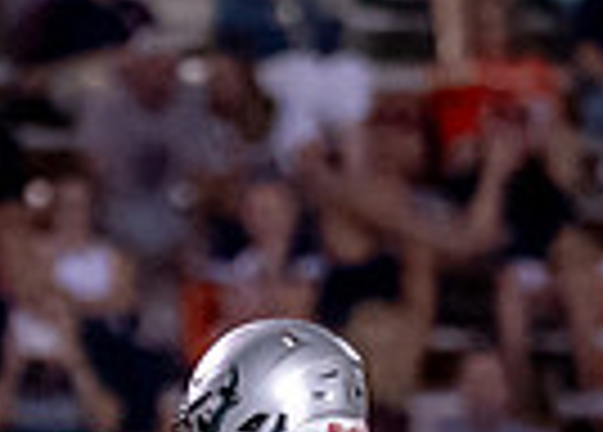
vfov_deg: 1.0
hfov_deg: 1.4
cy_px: 719
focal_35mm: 1408
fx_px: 24137
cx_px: 369
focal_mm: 135
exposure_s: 1/1000
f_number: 1.8
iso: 1600
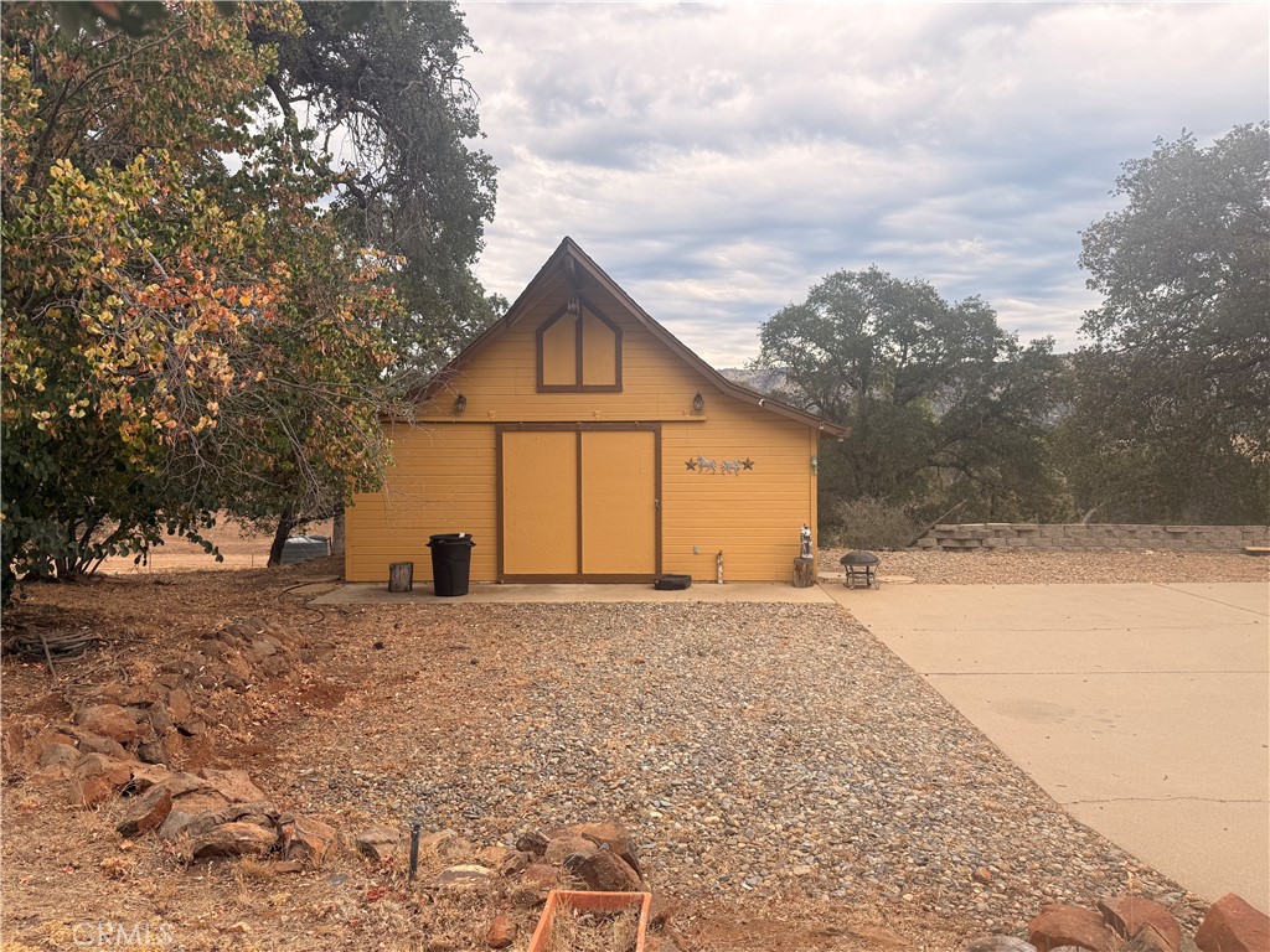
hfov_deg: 71.6
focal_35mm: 24
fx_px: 881
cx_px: 635
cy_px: 476
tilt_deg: -1.2
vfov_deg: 56.8
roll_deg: +0.6
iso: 80
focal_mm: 6.76
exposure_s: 1/1018
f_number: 1.78
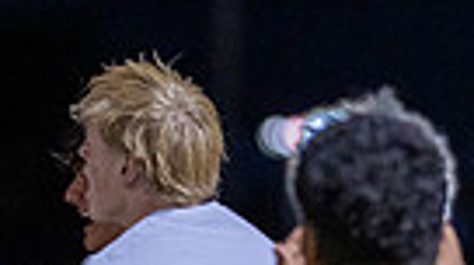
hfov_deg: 3.0
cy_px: 487
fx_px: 9035
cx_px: -102
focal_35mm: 720
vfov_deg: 1.7
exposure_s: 1/1250
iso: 1600
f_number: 1.8
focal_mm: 135
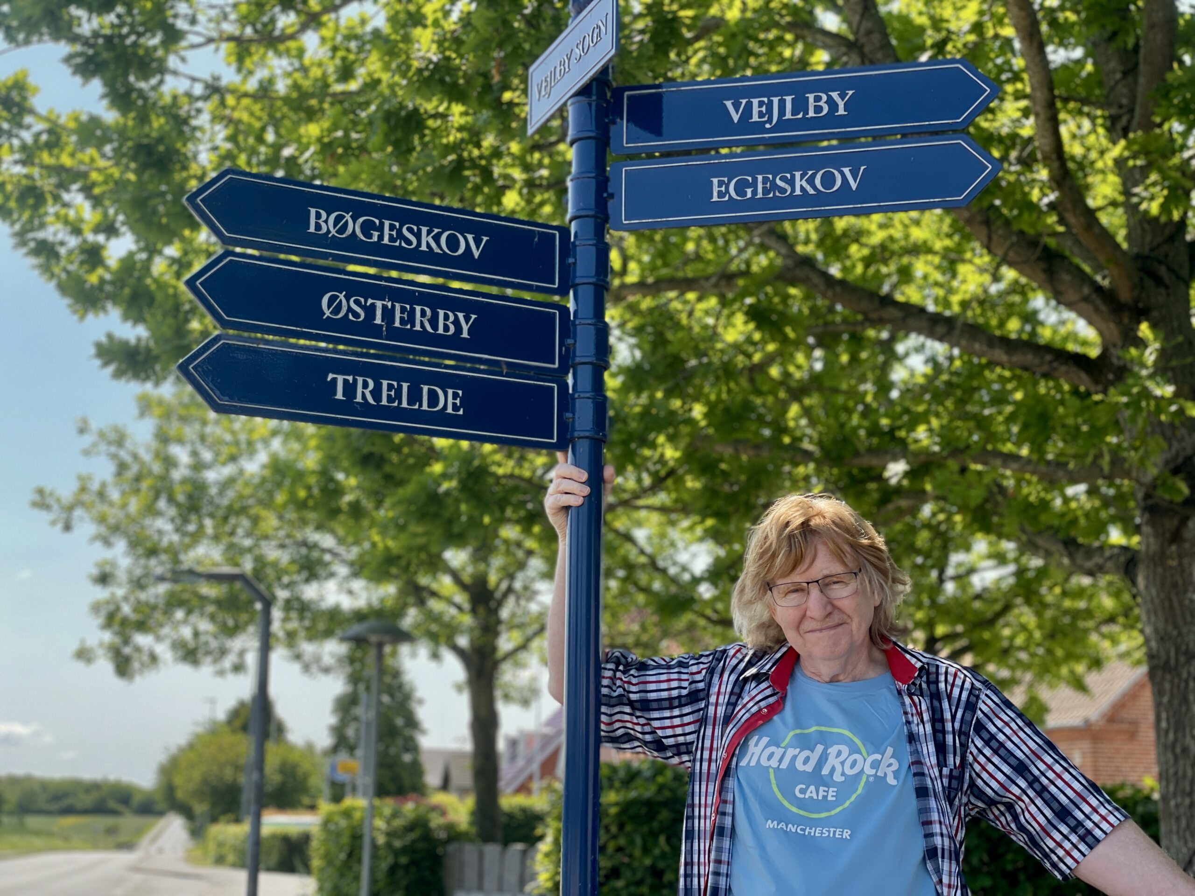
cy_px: 448
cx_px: 598
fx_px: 1795
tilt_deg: +12.2
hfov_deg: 36.8
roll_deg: -0.1
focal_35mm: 52
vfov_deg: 28.0
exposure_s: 1/452
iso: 32
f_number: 2
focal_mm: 6
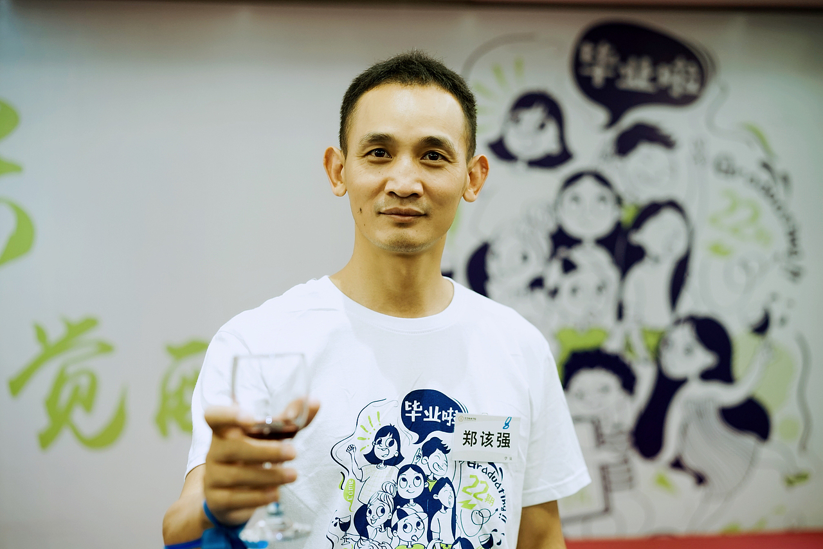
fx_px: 1257
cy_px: 274
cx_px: 412
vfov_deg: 24.6
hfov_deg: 36.3
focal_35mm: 55
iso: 500
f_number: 2.8
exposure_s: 1/50
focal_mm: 55
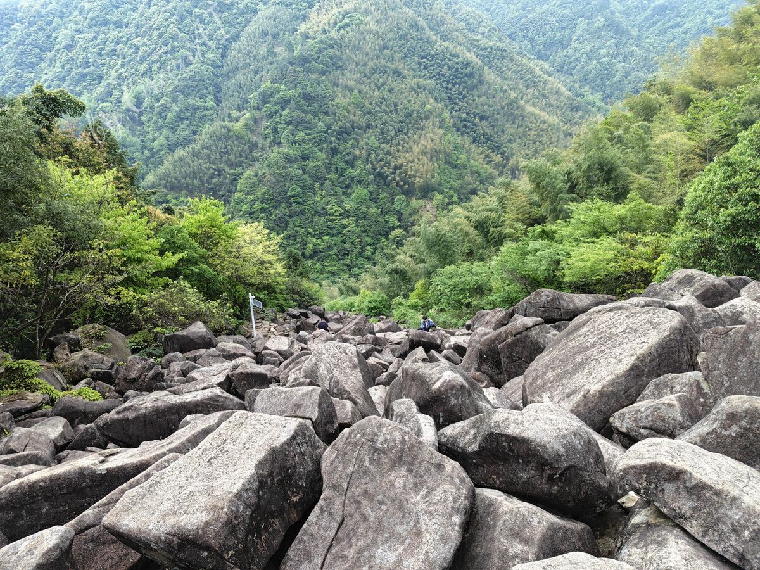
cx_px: 380
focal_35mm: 24
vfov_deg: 56.8
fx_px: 527
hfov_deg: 71.6
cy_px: 285
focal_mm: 6.12
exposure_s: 1/100
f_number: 1.9
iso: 100
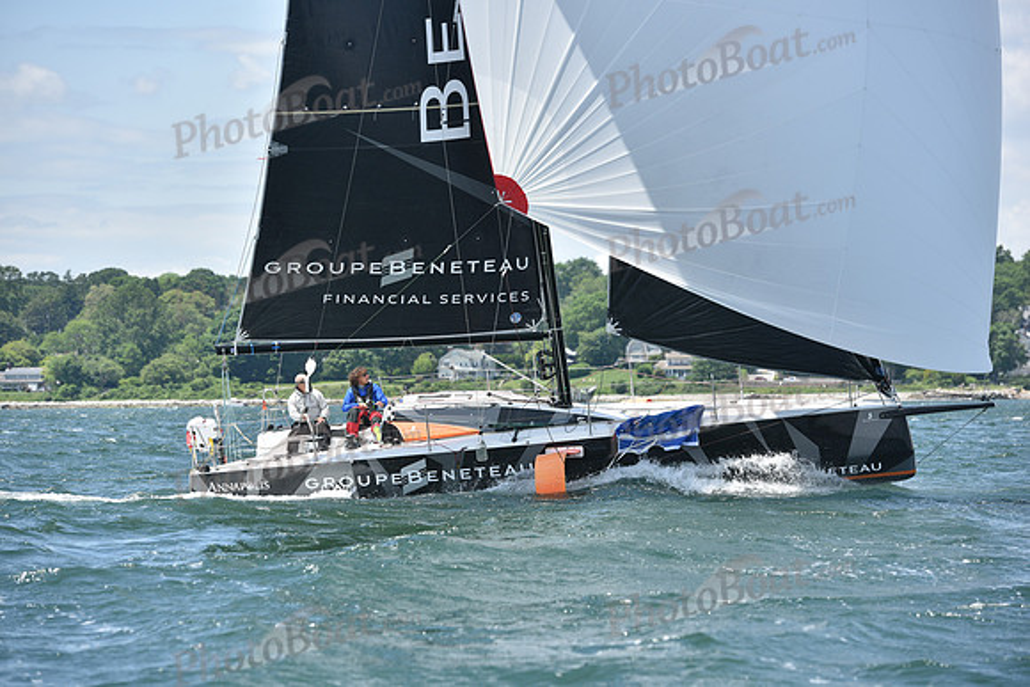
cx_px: 515
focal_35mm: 150
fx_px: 4292
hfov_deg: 13.7
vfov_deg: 9.2
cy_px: 344
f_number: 5.6
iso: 250
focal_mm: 150
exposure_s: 1/1250
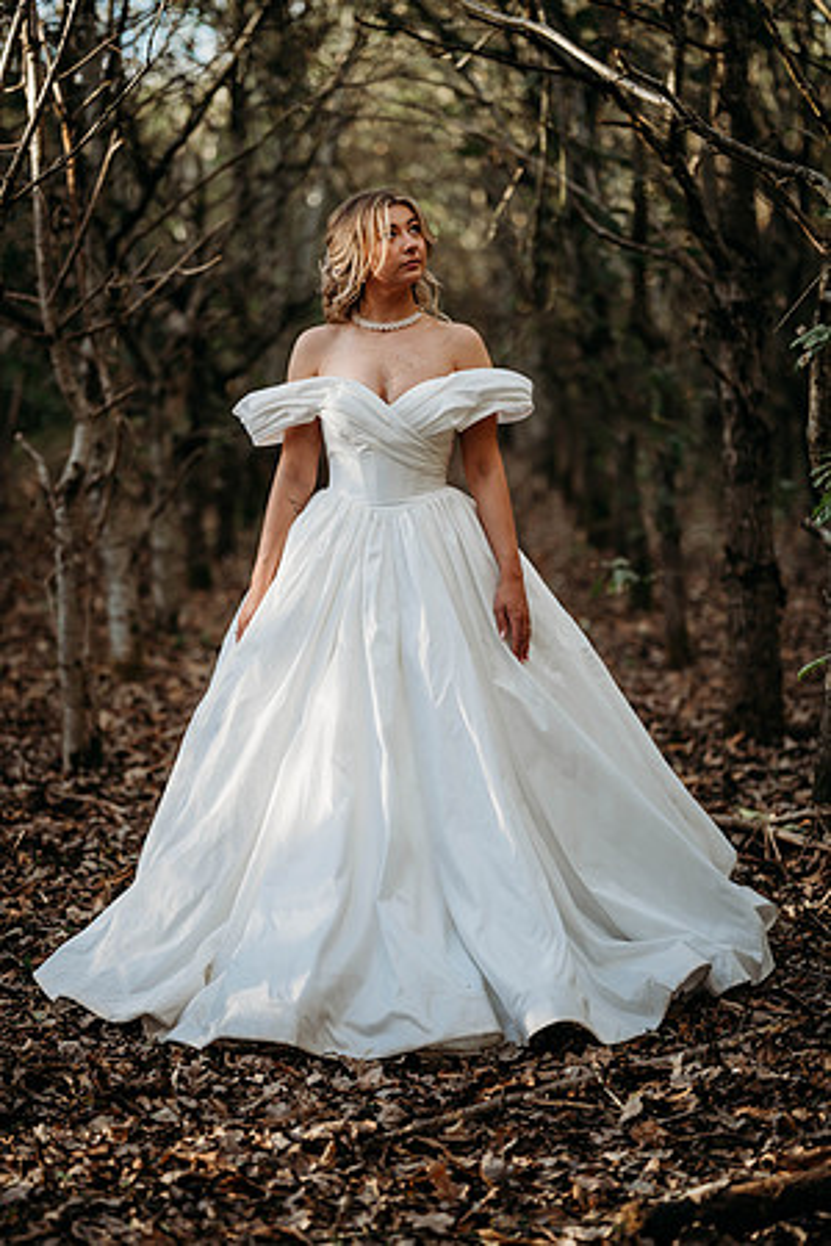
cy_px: 623
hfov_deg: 16.1
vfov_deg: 23.9
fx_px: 2943
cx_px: 416
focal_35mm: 85
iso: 100
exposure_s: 1/640
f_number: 2
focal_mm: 85
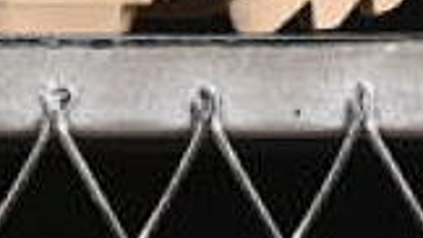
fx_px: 5887
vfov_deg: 2.3
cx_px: -384
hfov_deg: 4.1
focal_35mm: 525
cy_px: -560
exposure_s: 1/80
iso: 160
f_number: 7.1
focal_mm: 50
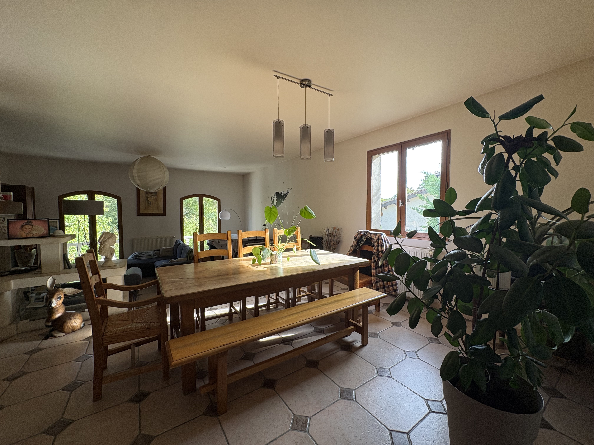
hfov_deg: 102.1
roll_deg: +1.9
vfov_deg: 85.7
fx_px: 240
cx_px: 297
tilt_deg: -2.3
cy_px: 222
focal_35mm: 14
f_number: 2.2
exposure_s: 1/99
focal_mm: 2.22
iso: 40
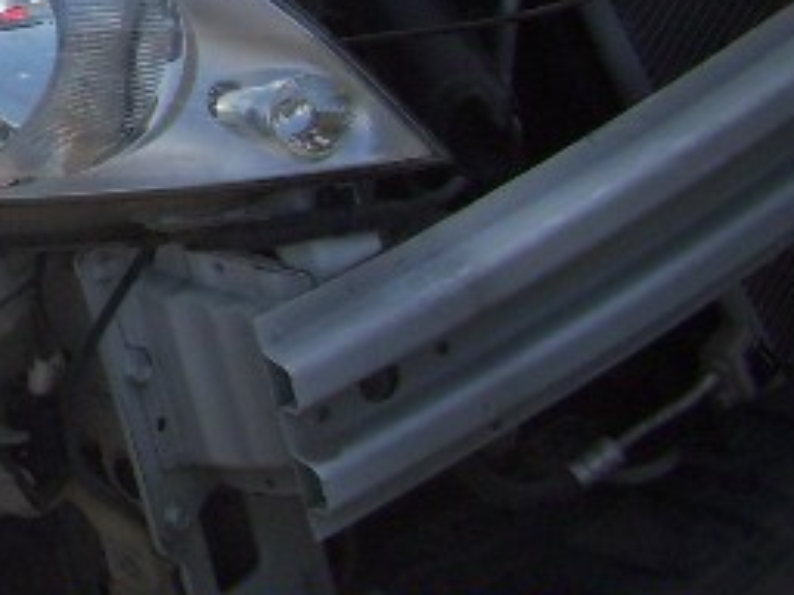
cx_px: -747
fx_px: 3119
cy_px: -217
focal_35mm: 136
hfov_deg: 12.8
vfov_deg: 10.6
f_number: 5.6
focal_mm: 5.7
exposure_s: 1/250
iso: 80
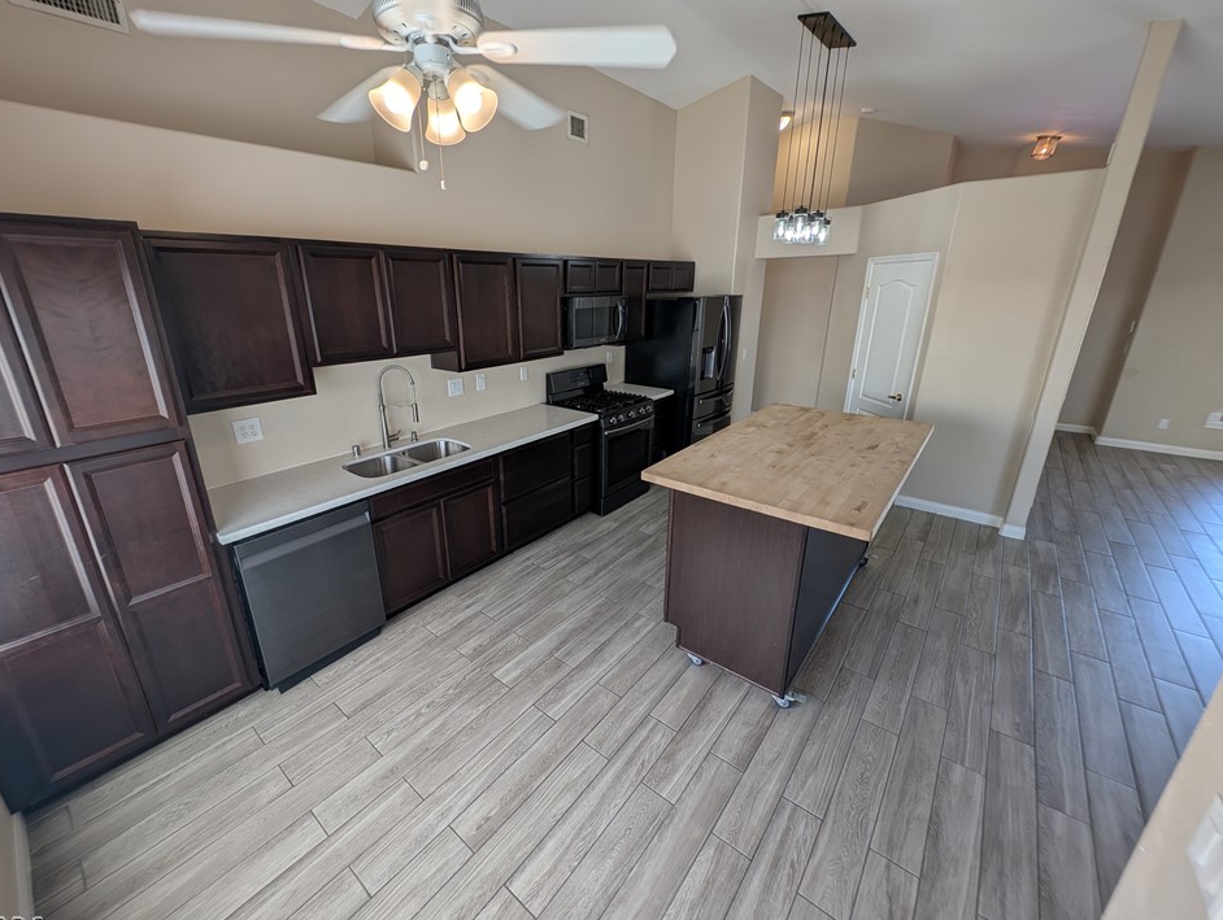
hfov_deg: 105.9
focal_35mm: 13
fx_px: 460
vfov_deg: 90.0
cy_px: 450
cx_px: 567
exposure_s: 1/120
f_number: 1.95
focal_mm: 2.23
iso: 42
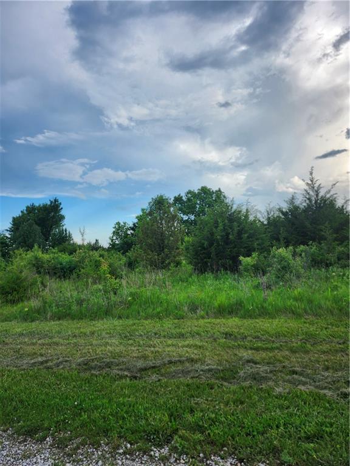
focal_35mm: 23
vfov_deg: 73.9
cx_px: 175
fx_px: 310
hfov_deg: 58.9
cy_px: 233
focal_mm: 5.54
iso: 25
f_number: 1.8
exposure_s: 1/525
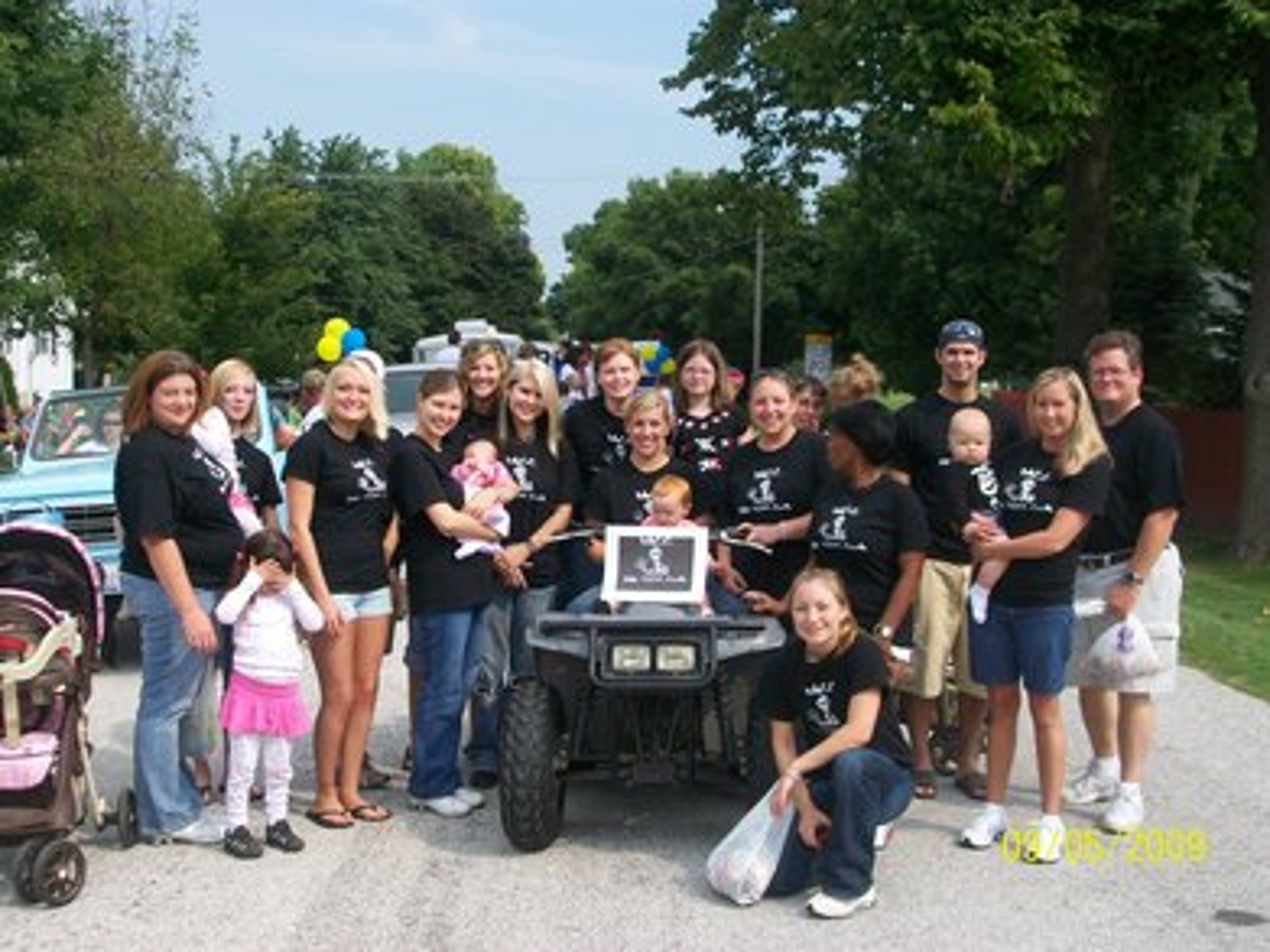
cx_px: 635
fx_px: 1650
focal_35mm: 45
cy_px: 476
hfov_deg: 42.1
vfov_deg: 32.2
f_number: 3
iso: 64
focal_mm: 7.6
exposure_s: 1/640
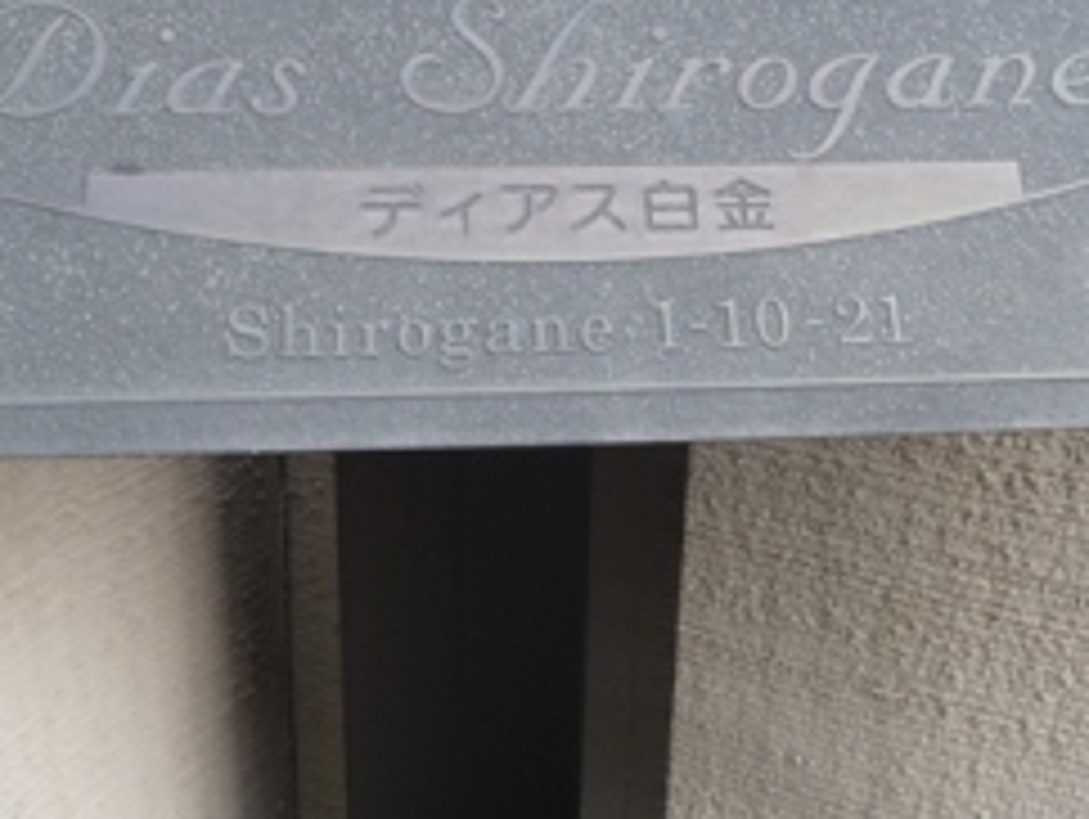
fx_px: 1763
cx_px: 554
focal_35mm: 56
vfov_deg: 26.0
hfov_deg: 34.3
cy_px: 277
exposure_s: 1/40
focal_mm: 4.7
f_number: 3.3
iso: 100
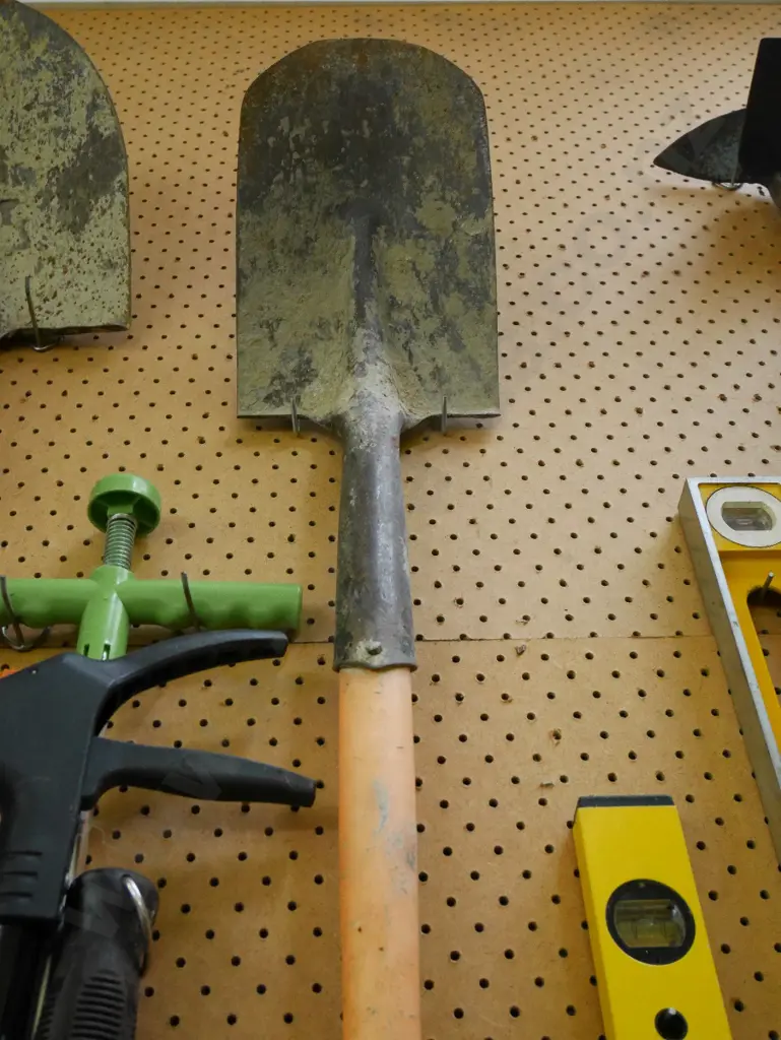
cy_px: 520
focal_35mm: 36
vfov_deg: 51.3
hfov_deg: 39.7
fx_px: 1082
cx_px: 390
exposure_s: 1/15
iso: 3200
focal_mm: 18
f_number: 4.2
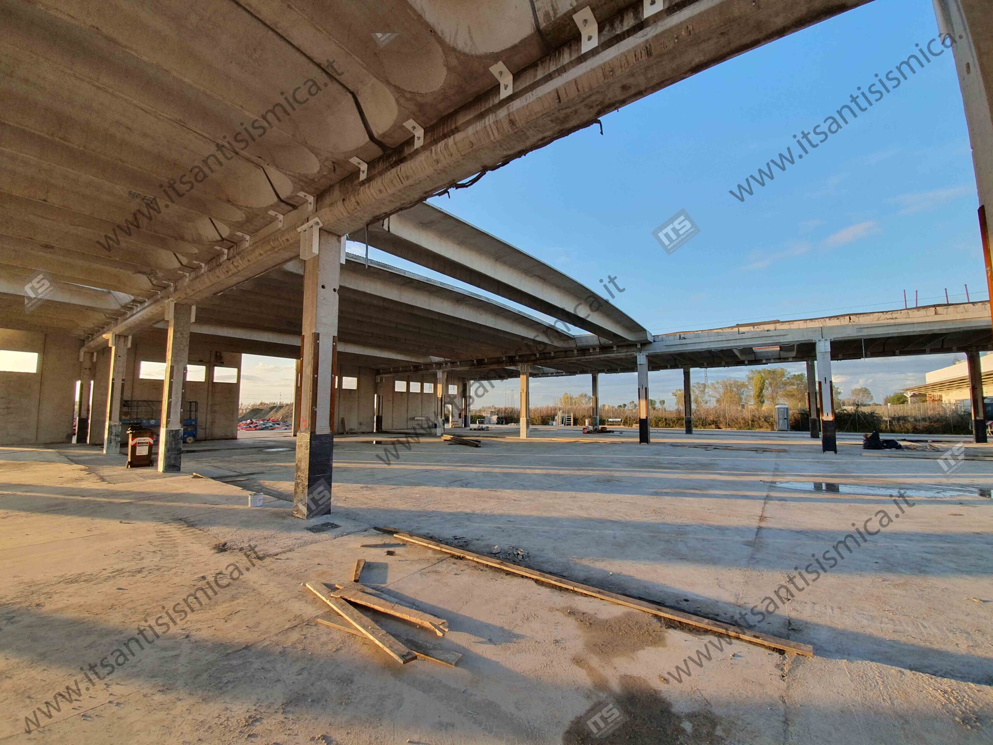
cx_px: 496
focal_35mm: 13
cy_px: 372
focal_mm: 1.8
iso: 50
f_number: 2.2
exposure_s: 1/158
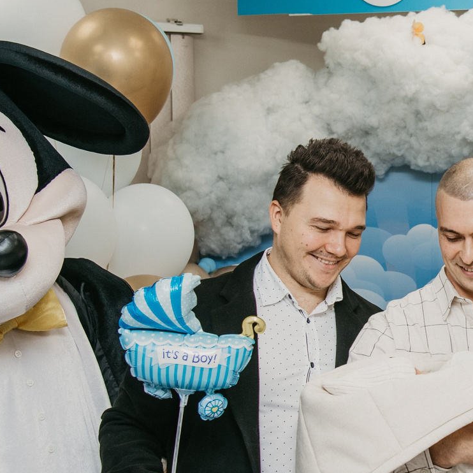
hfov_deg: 18.7
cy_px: 287
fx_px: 1360
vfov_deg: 19.7
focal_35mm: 88
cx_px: 567
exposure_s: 1/160
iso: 160
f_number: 4
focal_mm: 30
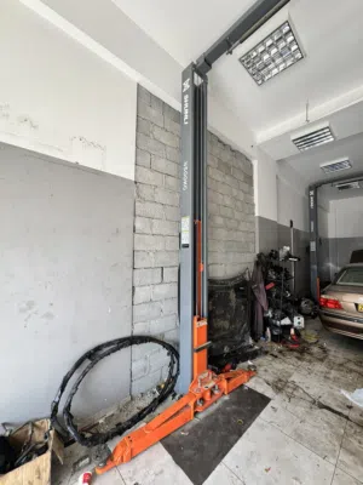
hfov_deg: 85.7
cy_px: 242
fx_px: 196
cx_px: 182
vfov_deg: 102.1
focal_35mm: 14
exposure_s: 1/112
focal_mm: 2.22
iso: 40
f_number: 2.2
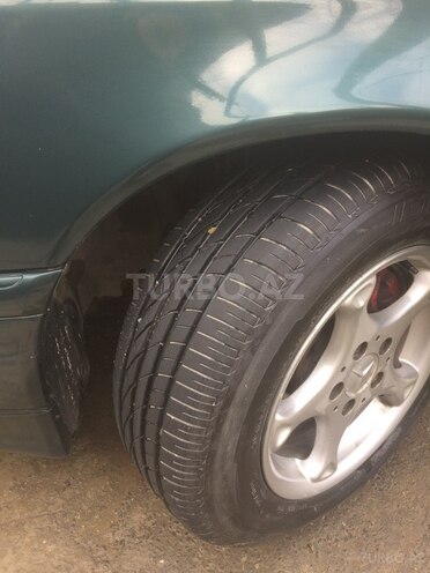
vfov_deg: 61.7
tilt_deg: -49.0
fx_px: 480
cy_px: 286
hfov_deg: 48.2
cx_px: 215
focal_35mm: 29
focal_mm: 4.15
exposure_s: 1/100
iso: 40
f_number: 2.2
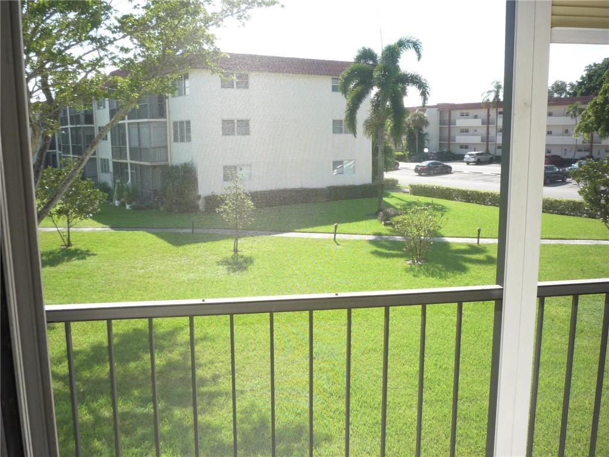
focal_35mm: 32
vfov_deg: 44.2
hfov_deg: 56.8
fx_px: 563
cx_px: 304
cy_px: 228
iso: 100
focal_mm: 5.2
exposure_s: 1/160
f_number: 4
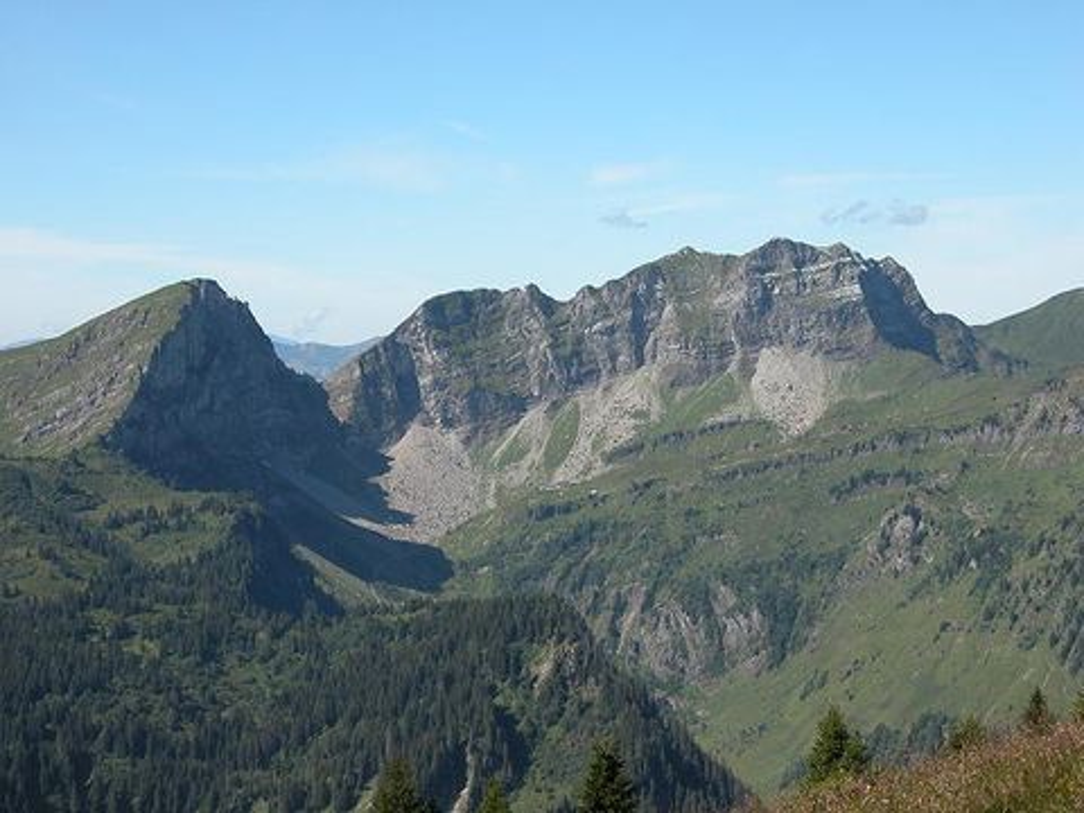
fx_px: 2443
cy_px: 406
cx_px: 542
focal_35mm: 78
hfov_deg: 25.0
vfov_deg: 18.9
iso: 100
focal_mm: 19.9
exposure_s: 1/286
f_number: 6.1
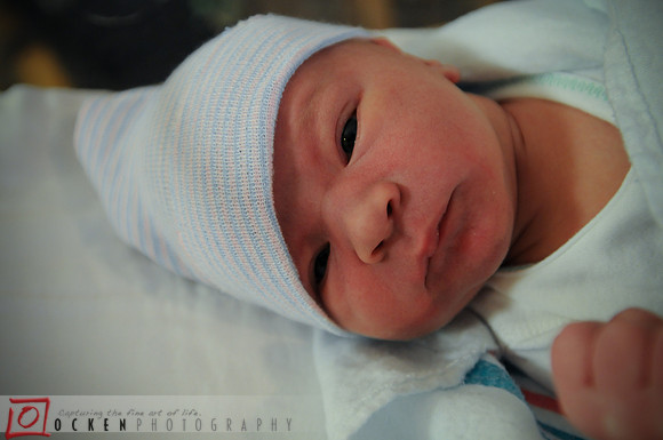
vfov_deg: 34.1
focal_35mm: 39
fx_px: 717
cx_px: 332
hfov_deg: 49.6
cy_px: 220
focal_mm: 26
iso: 800
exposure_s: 1/30
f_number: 2.8
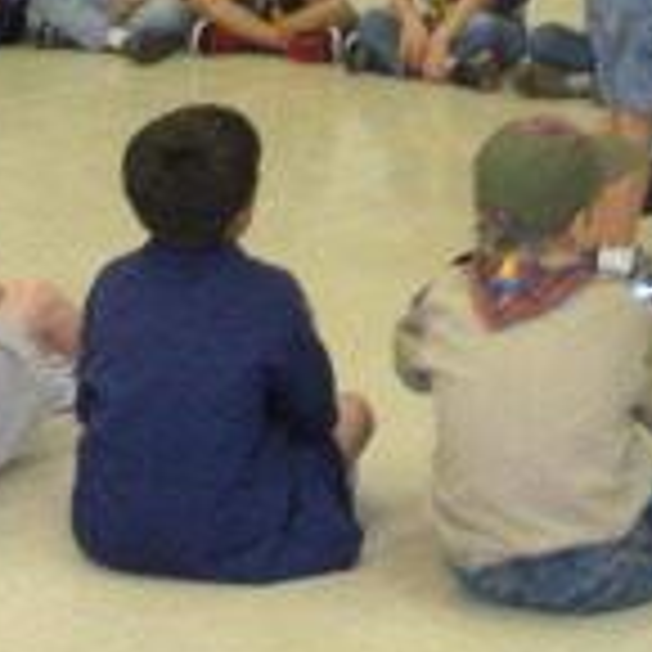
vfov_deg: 12.2
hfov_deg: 12.4
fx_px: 2983
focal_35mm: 140
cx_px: 576
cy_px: -153
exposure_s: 1/30
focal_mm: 6.3
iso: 311
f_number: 3.5
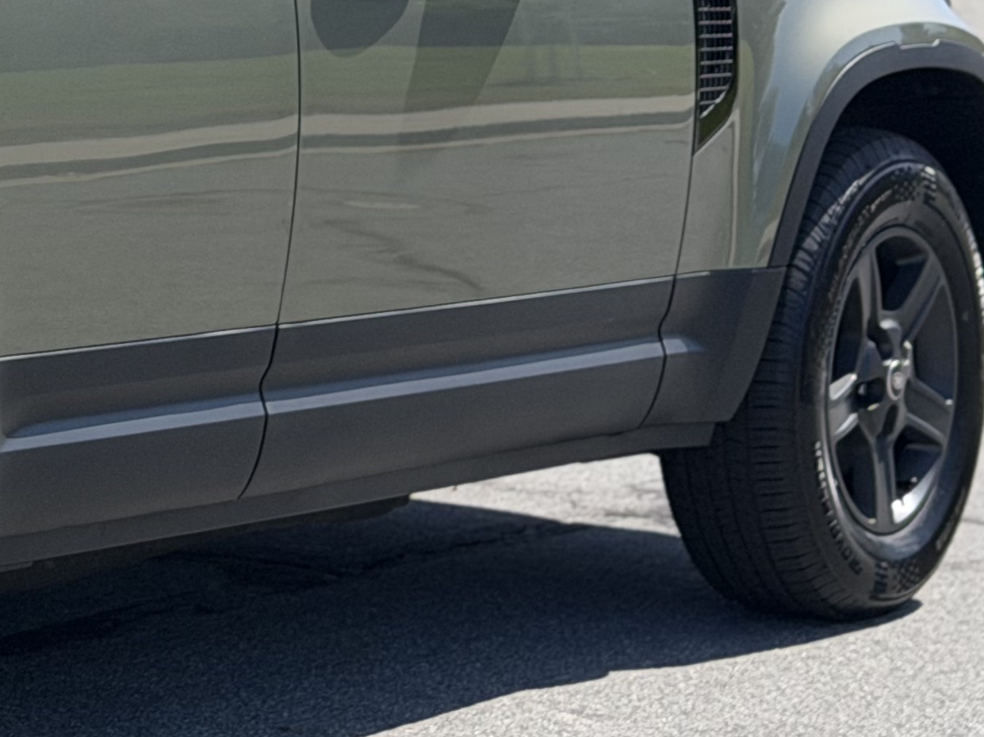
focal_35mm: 156
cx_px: -379
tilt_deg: -3.0
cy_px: -12
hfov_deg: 12.2
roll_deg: -0.5
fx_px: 4433
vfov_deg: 9.4
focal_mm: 6.76
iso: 80
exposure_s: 1/3534
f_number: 1.78
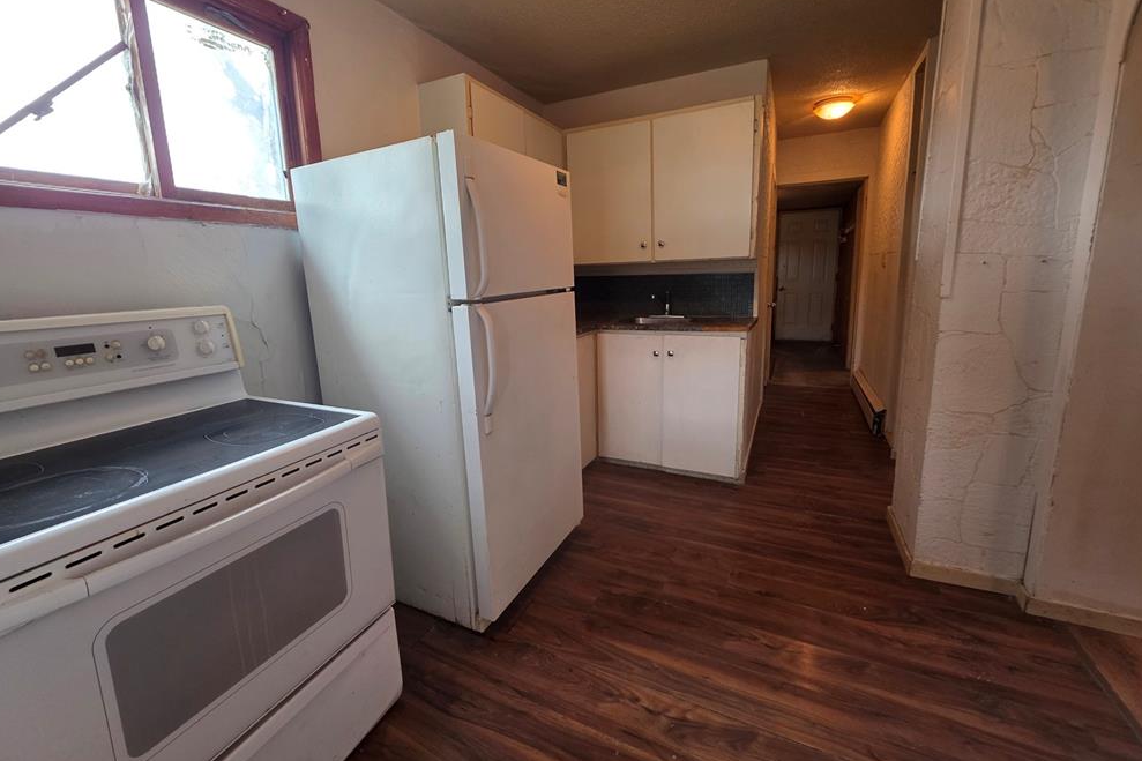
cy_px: 358
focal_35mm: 14
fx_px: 444
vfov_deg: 81.1
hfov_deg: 104.2
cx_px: 554
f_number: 1.9
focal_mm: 2.2
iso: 200
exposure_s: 1/60
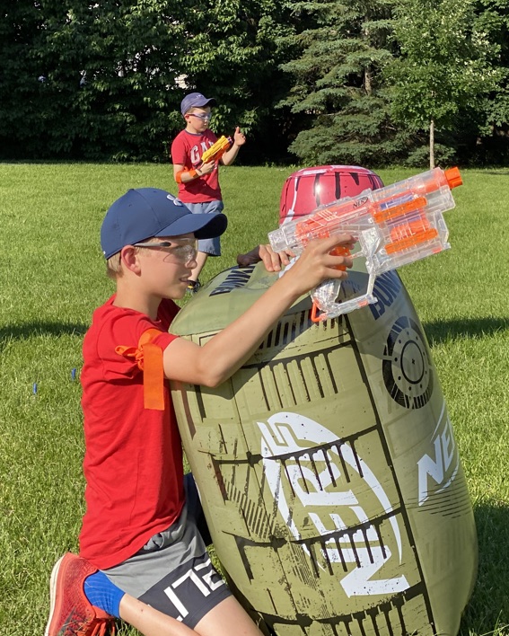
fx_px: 1618
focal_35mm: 86
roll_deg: +0.0
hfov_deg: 17.9
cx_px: 309
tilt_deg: -7.4
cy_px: 302
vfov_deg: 22.2
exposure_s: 1/1142
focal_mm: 6
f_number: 2
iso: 20
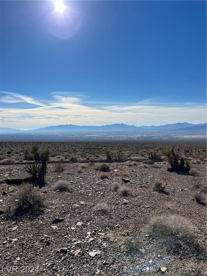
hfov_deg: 53.1
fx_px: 207
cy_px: 138
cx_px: 104
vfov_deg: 67.3
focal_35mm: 26
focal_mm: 5.7
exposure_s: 1/11364
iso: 50
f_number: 1.5
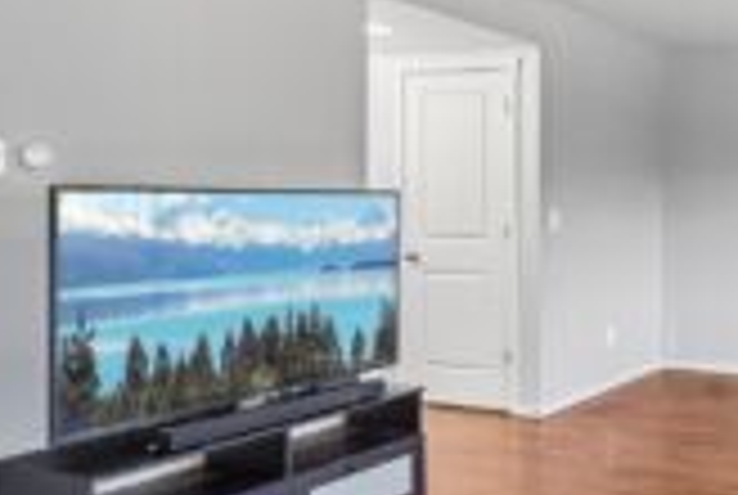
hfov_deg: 39.7
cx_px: 824
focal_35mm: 39
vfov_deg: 34.2
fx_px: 801
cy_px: 191
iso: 400
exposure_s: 1/15
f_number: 8
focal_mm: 16
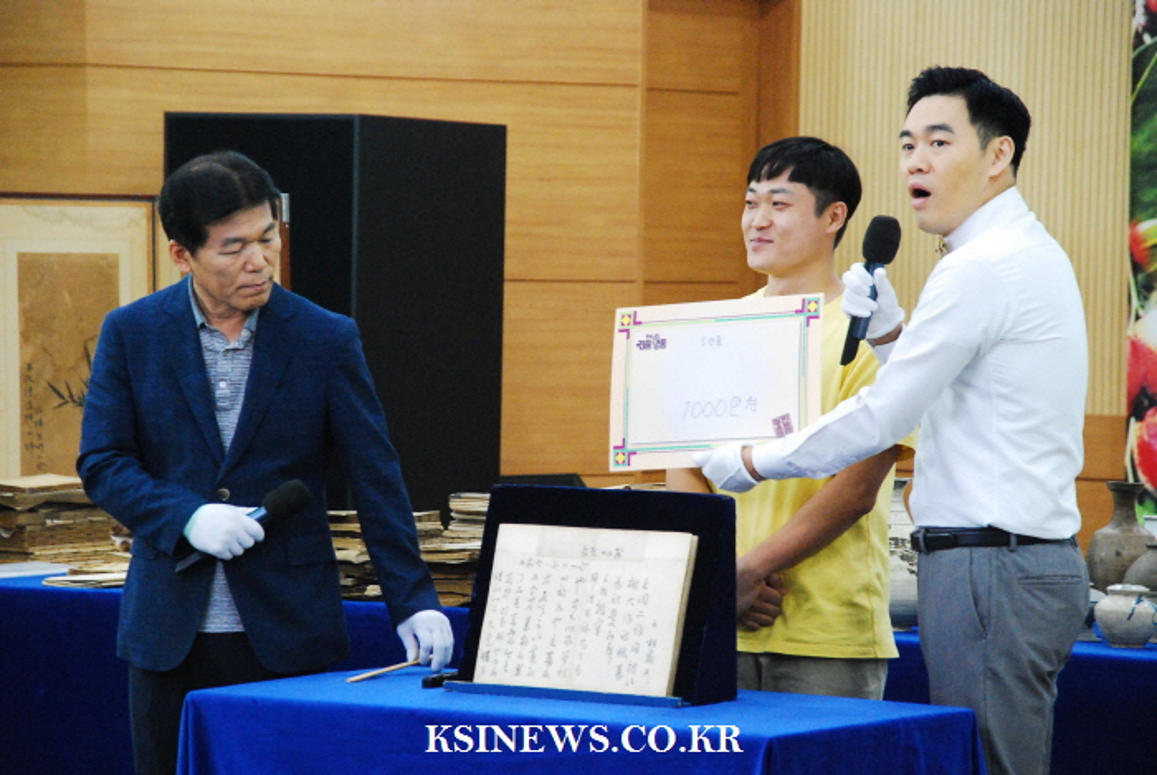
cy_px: 388
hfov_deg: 12.4
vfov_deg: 8.3
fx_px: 5311
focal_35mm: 165
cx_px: 578
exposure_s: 1/125
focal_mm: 110
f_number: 7.1
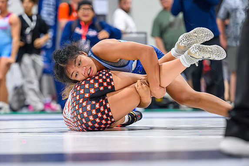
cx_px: 90
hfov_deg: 10.2
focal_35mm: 202
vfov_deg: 6.8
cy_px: 87
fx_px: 1397
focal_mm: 130
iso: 8000
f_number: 2.8
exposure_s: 1/500
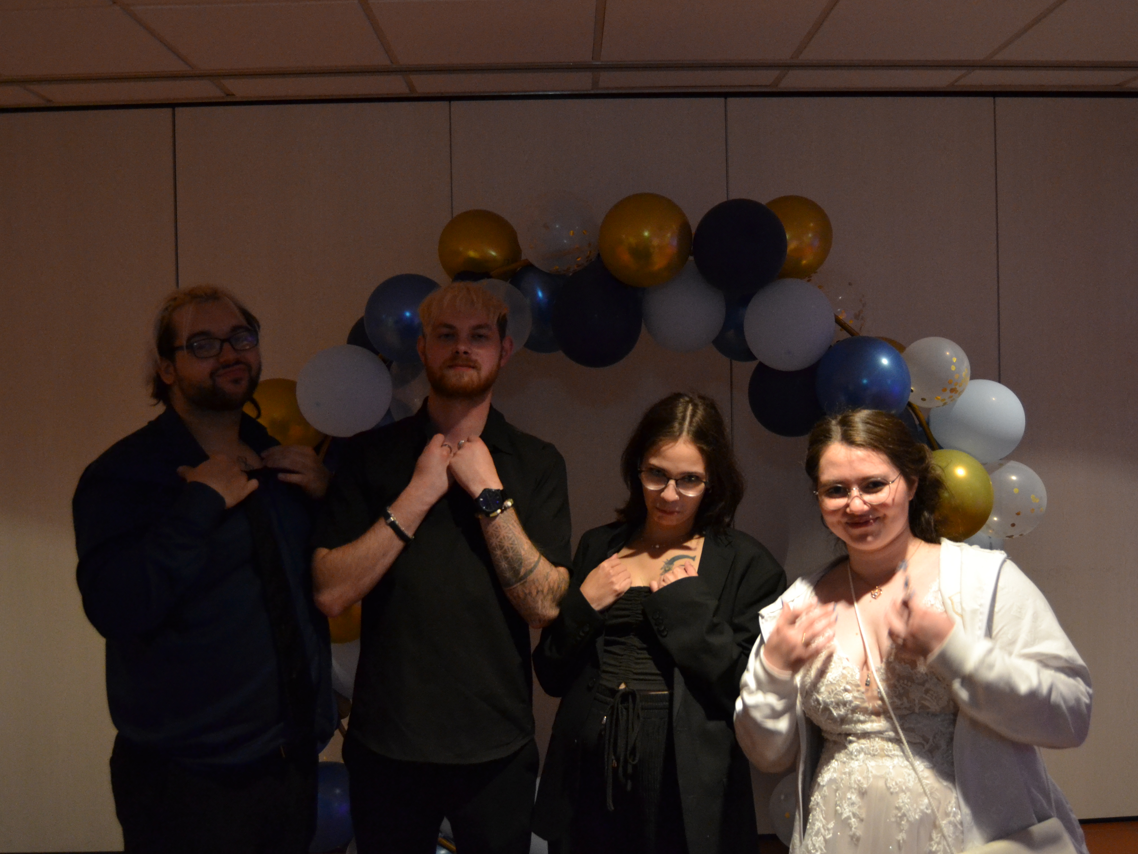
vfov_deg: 42.9
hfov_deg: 55.3
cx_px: 611
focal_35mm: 33
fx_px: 1085
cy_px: 420
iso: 2000
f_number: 3.5
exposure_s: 1/60
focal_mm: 20
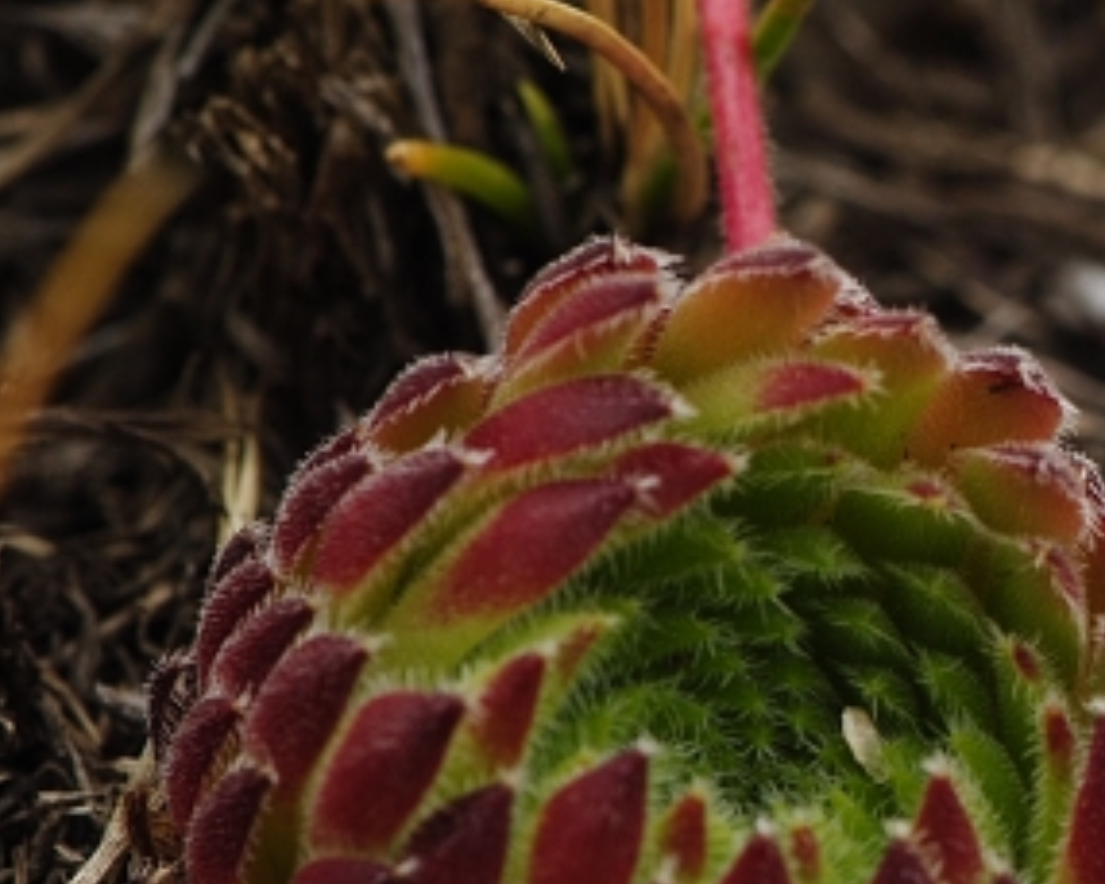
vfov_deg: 4.6
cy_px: 440
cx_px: 1476
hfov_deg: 5.7
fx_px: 10970
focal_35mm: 335
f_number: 9
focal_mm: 85
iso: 200
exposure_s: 1/200
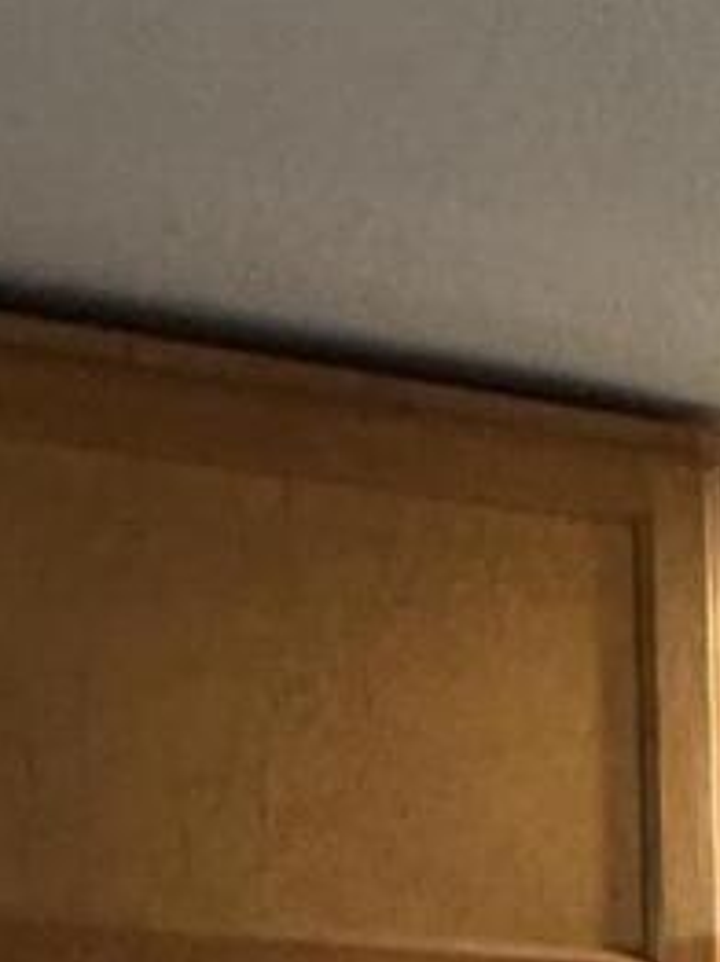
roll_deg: -0.6
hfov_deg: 9.8
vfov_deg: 16.2
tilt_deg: -3.9
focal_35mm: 107
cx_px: 2270
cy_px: 1583
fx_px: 2972
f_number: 2.2
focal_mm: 2.22
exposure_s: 1/60
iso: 250
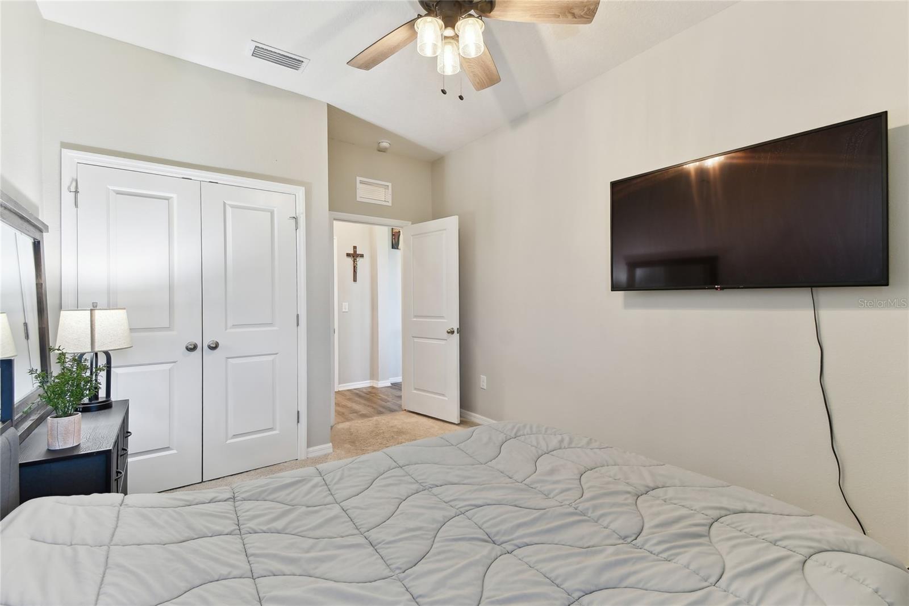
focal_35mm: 15
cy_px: 303
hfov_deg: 100.4
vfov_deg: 77.3
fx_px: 379
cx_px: 454
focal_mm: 10
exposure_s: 1/10
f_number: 7.1
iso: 100
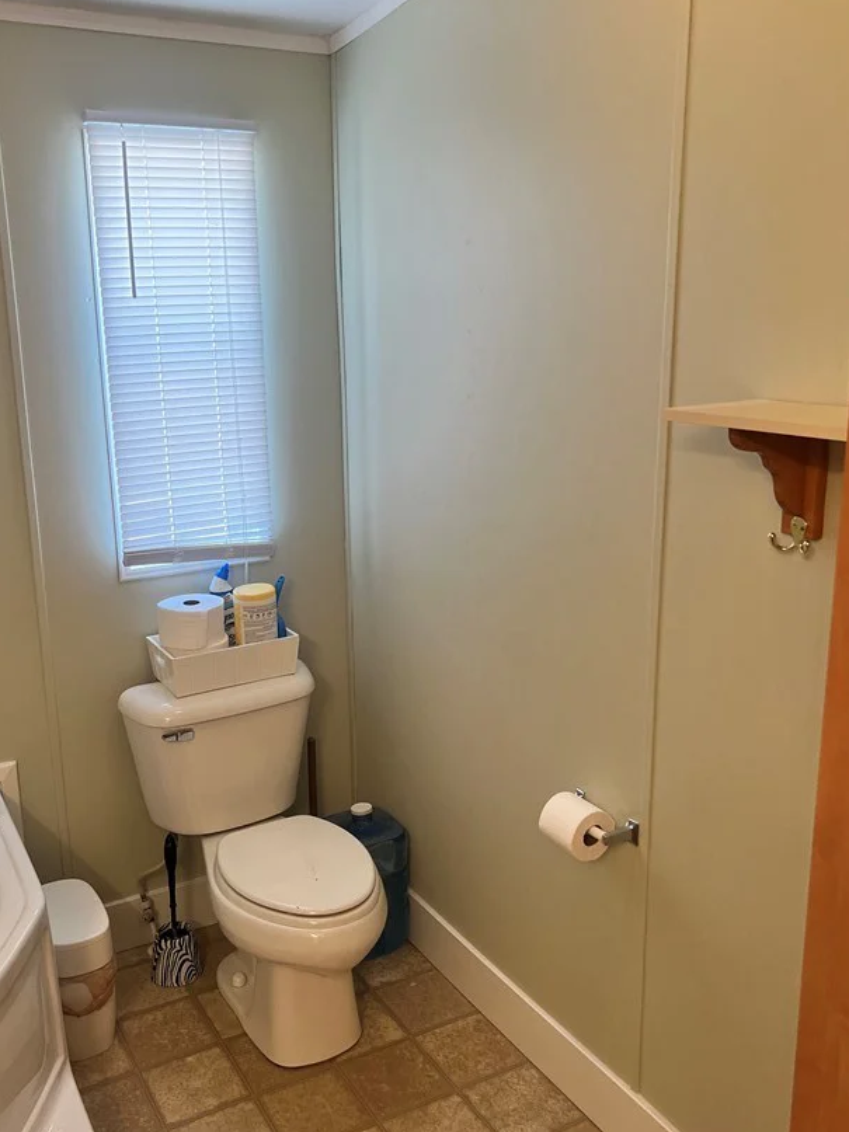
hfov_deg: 42.9
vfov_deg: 55.4
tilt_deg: -13.6
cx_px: 397
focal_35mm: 33
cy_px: 567
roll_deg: +1.0
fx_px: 1079
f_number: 1.5
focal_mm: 5.7
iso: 125
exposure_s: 1/120
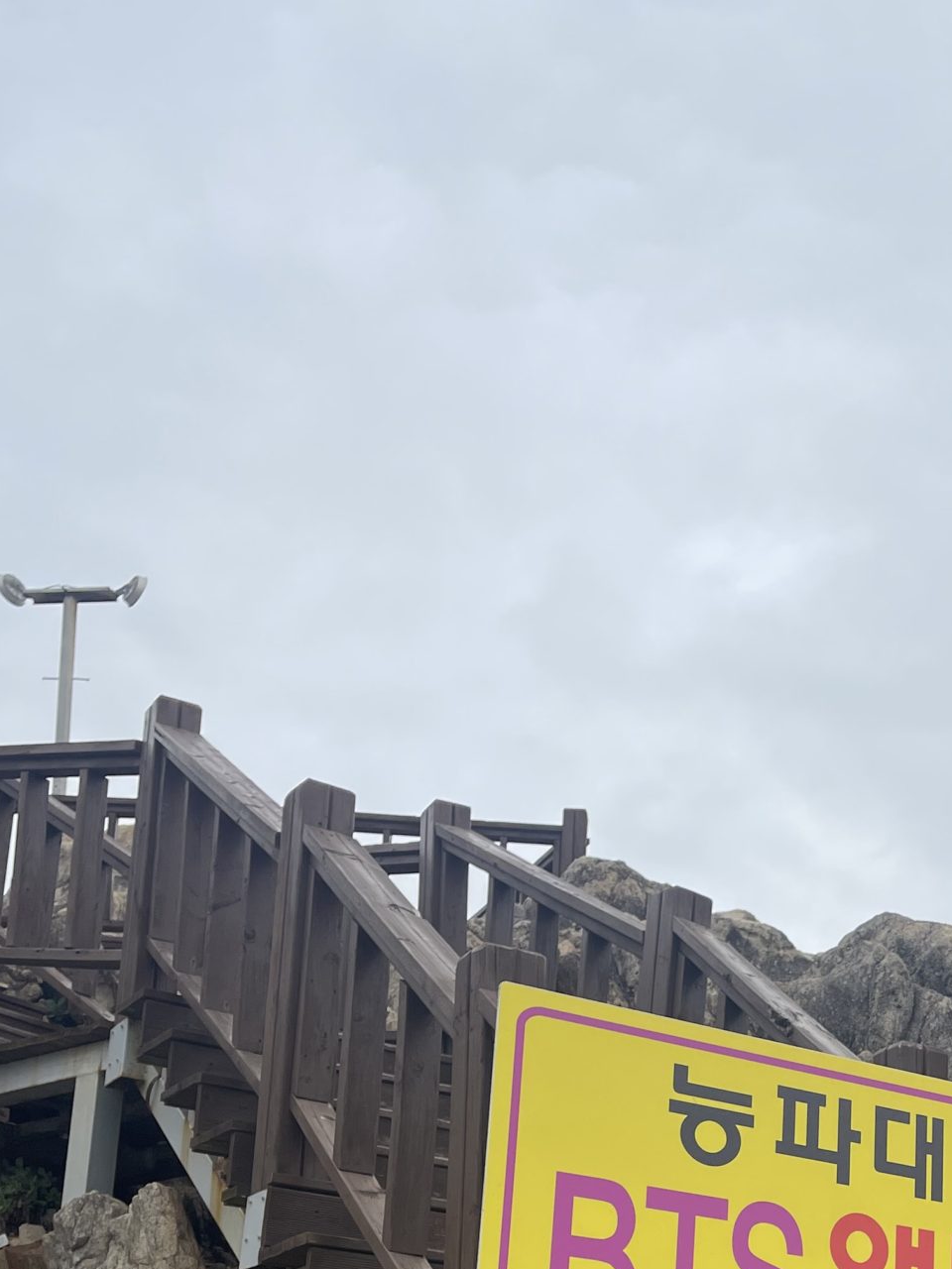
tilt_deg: +14.9
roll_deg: +0.0
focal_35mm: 52
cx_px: 853
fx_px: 1907
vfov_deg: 34.9
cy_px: 1125
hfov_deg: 27.1
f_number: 1.6
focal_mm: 5.1
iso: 32
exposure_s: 1/3086
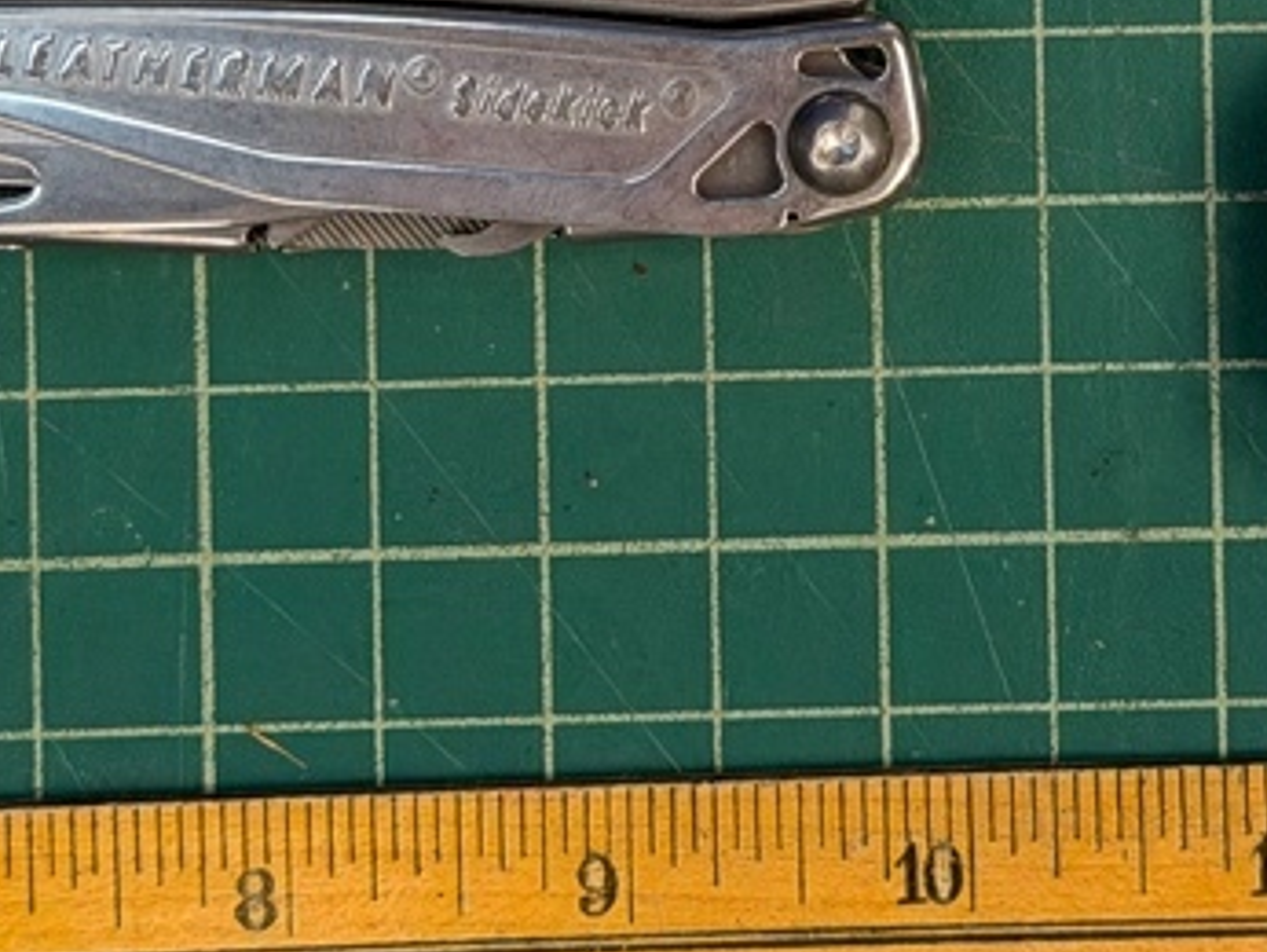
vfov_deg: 10.3
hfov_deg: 13.8
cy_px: -264
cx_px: 1088
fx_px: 5201
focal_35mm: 142
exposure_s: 1/396
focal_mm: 6.76
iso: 80
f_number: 1.78
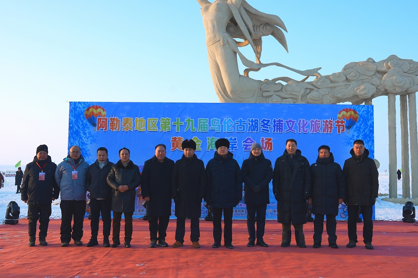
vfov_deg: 36.9
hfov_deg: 53.1
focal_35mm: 36
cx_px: 209
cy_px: 139
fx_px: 418
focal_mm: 24
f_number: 6.3
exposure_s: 1/500
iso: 160
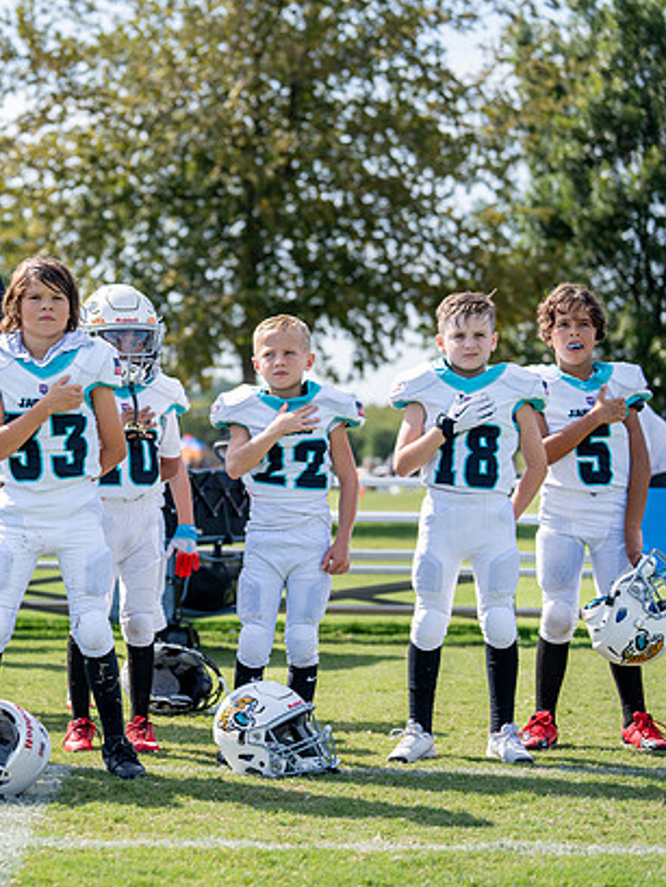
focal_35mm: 103
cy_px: 443
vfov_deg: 19.1
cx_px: 48
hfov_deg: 14.2
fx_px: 2641
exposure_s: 1/1600
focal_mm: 70
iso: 160
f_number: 2.8
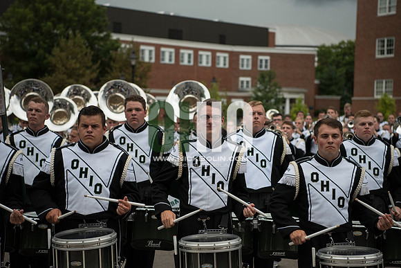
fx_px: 780
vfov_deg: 19.5
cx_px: 200
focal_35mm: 70
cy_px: 134
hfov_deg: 28.8
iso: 1600
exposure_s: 1/3200
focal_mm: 70
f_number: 3.5
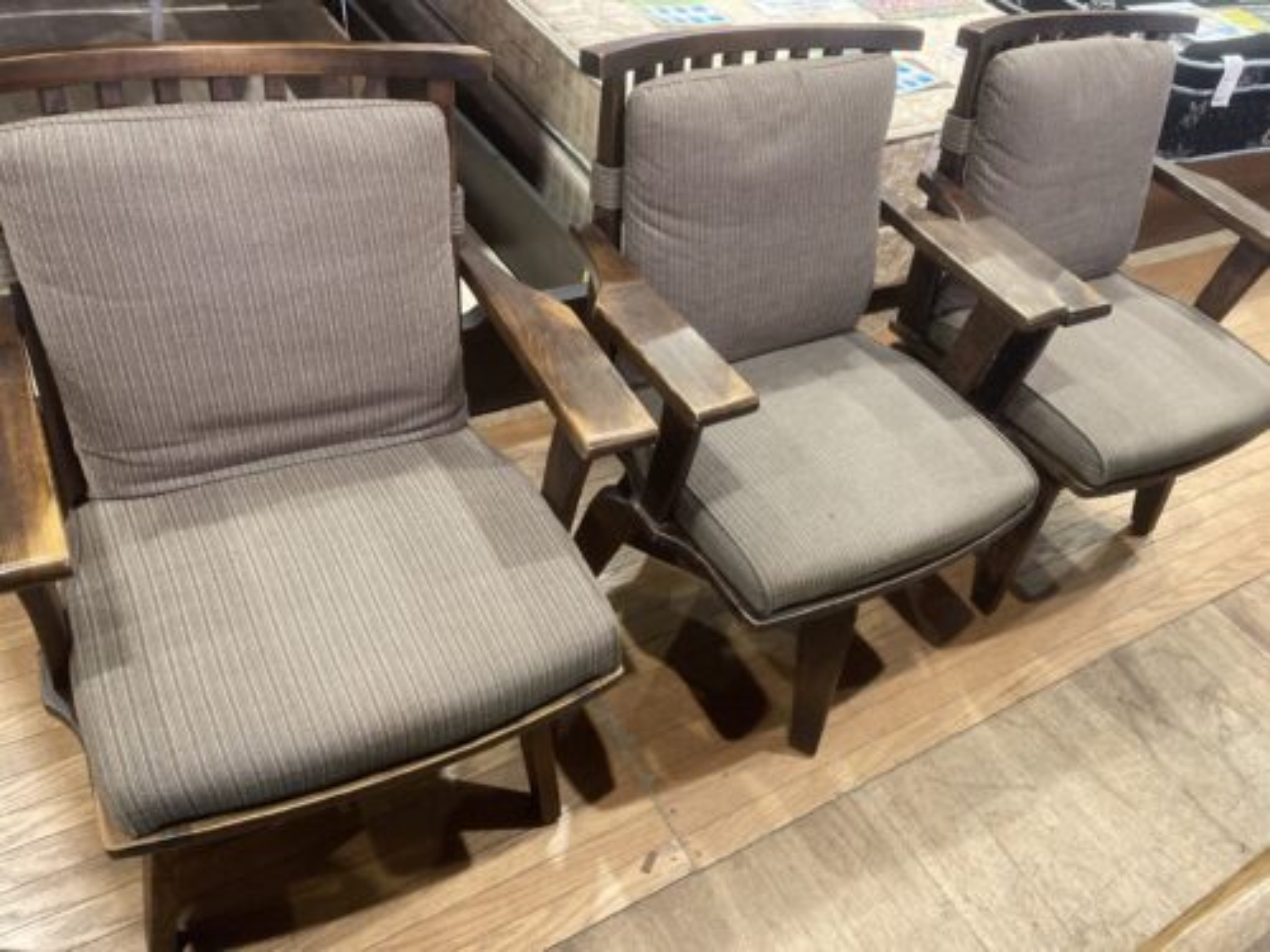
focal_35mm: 28
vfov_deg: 49.7
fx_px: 1027
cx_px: 635
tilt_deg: -43.9
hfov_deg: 63.4
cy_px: 476
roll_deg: -15.7
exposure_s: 1/60
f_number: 1.8
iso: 320
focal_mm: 3.99
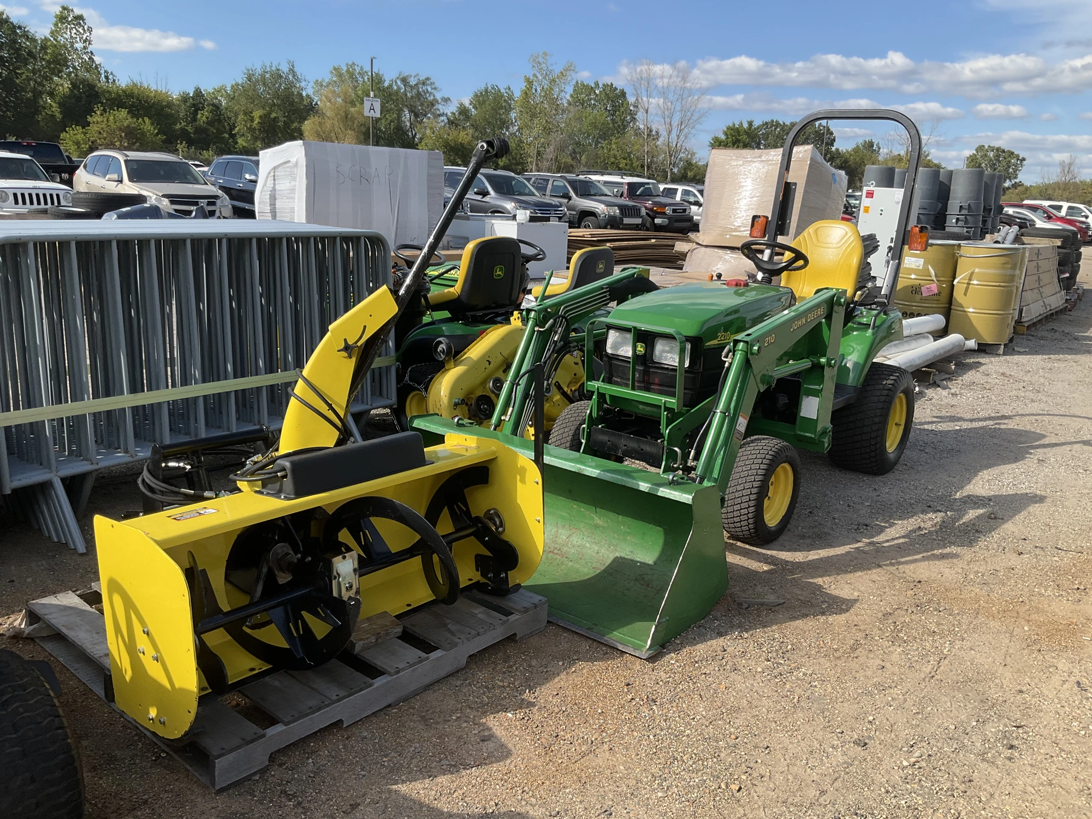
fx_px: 915
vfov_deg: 48.2
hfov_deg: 61.7
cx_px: 546
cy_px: 410
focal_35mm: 29
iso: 25
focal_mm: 3
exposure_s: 1/1250
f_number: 1.8
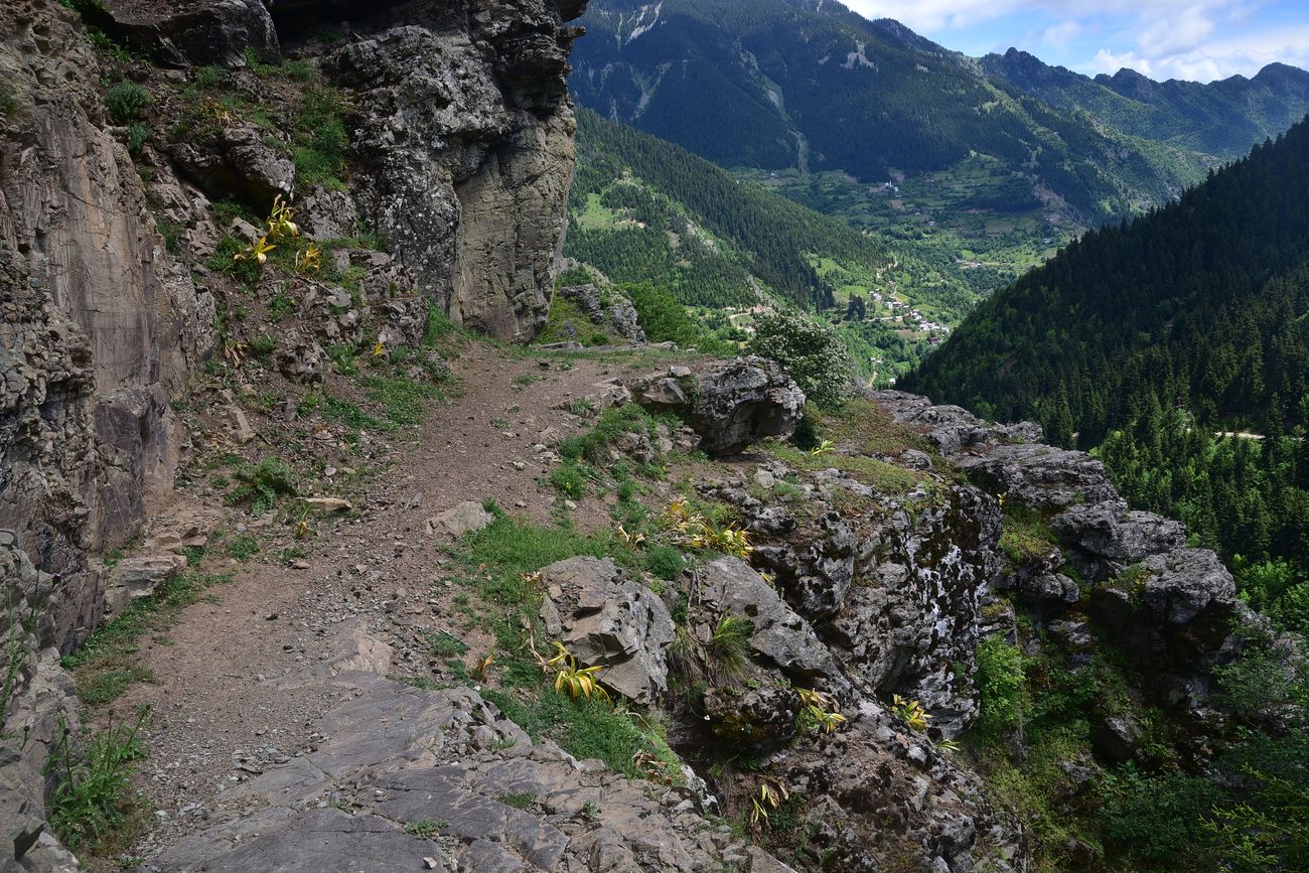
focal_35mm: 50
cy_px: 436
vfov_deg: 27.0
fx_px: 1818
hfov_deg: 39.6
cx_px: 654
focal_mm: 50
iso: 320
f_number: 11
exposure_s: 1/250
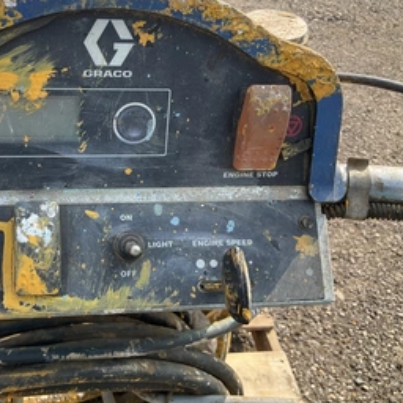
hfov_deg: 40.6
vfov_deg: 41.7
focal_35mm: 40
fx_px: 527
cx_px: 99
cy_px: 170
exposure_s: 1/509
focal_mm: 3
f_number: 1.8
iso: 25
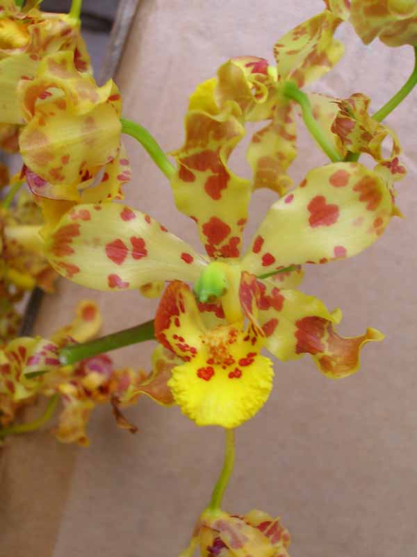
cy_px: 278
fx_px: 740
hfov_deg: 31.5
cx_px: 208
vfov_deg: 41.3
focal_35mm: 46
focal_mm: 7.7
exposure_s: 1/66.8
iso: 50
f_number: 5.4
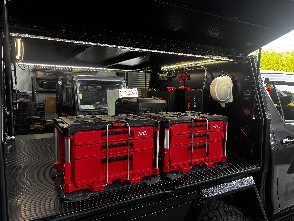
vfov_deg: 53.1
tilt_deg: -5.3
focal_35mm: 26
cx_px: 147
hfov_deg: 67.3
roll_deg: -0.9
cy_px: 110
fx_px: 221
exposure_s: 1/50
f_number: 1.6
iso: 80
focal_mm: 5.96
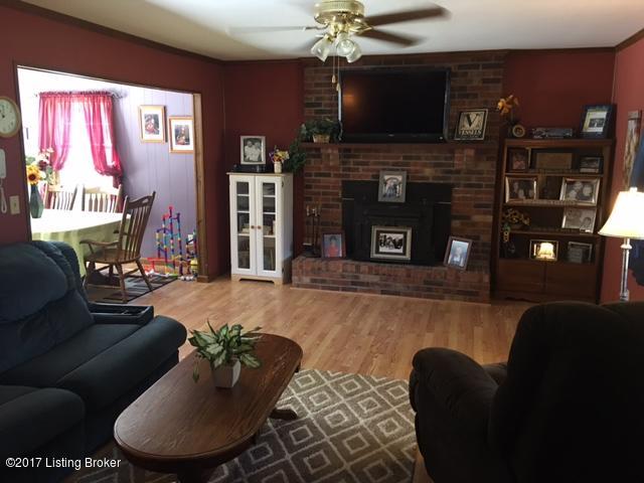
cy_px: 242
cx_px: 322
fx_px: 540
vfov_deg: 48.2
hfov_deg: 61.7
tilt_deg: -10.4
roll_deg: -0.9
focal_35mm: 29
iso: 80
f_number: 2.2
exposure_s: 1/10
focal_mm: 4.15
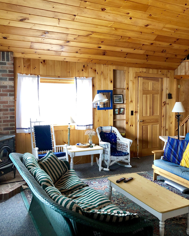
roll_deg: -1.1
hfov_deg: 39.9
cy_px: 117
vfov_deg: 49.1
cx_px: 119
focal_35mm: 37
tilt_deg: -5.1
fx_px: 259
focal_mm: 3.99
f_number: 1.8
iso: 50
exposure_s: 1/15
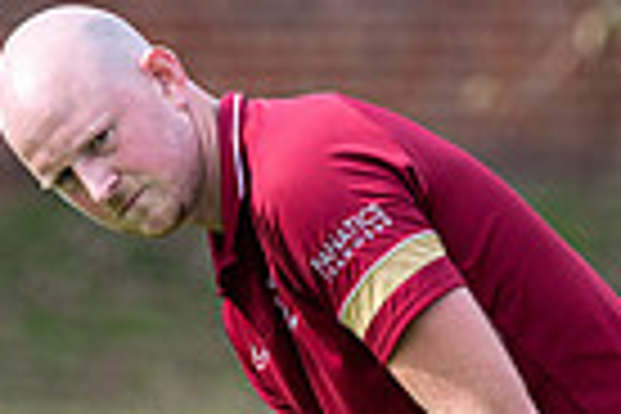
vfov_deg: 0.9
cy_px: 726
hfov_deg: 1.3
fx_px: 26546
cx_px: 314
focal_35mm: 1539
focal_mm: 300
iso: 160
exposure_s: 1/500
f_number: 5
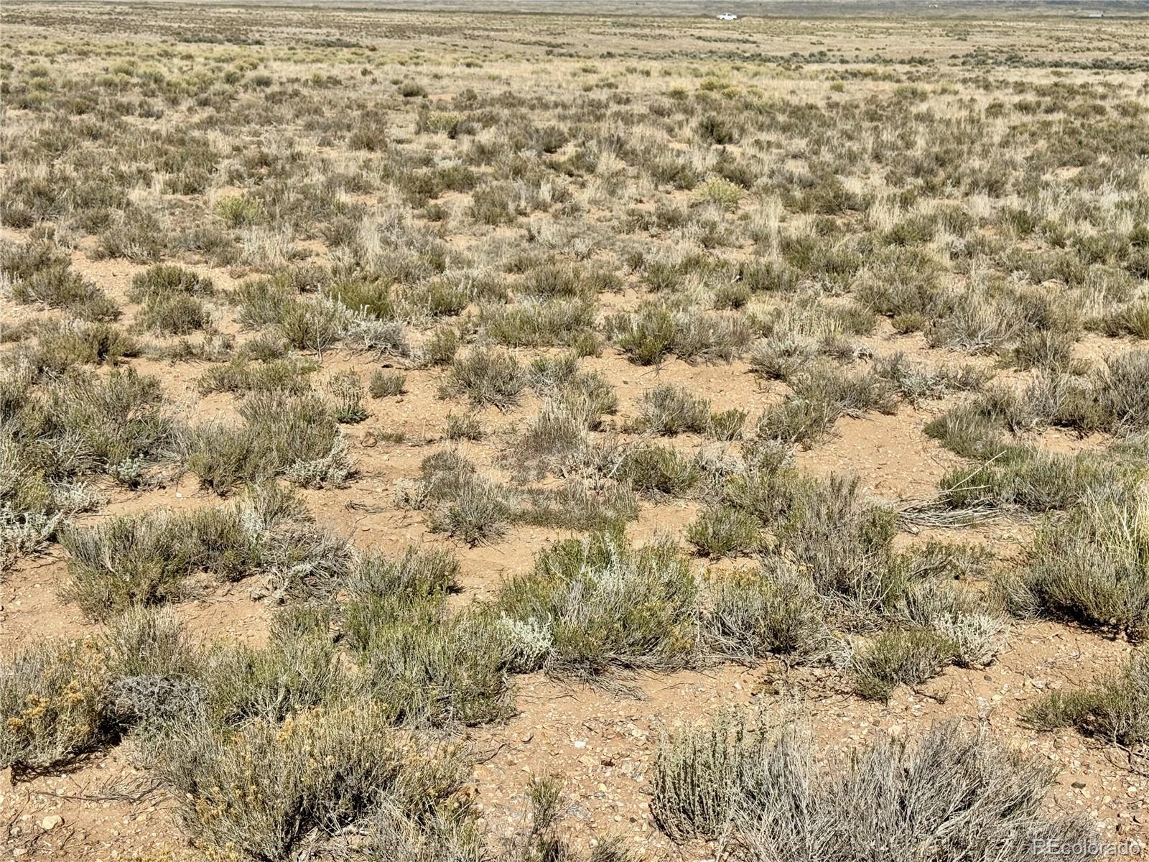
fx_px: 1593
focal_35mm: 48
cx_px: 574
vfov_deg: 30.3
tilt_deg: -15.3
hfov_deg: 39.7
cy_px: 431
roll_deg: -1.4
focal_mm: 6.76
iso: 64
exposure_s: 1/7937
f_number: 1.78
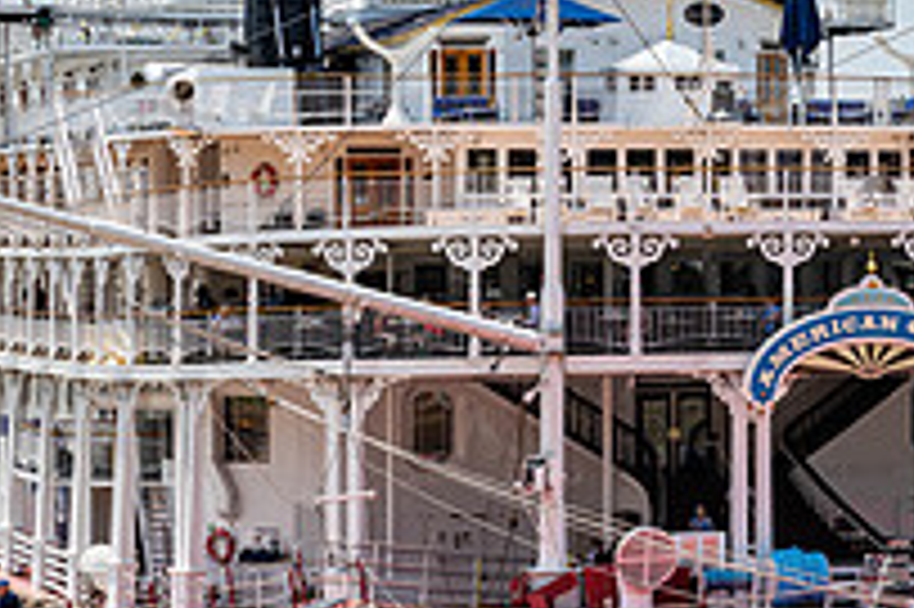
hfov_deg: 12.3
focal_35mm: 166
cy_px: 205
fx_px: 4211
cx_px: 824
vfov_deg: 8.3
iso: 64
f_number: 8
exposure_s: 1/160
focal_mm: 58
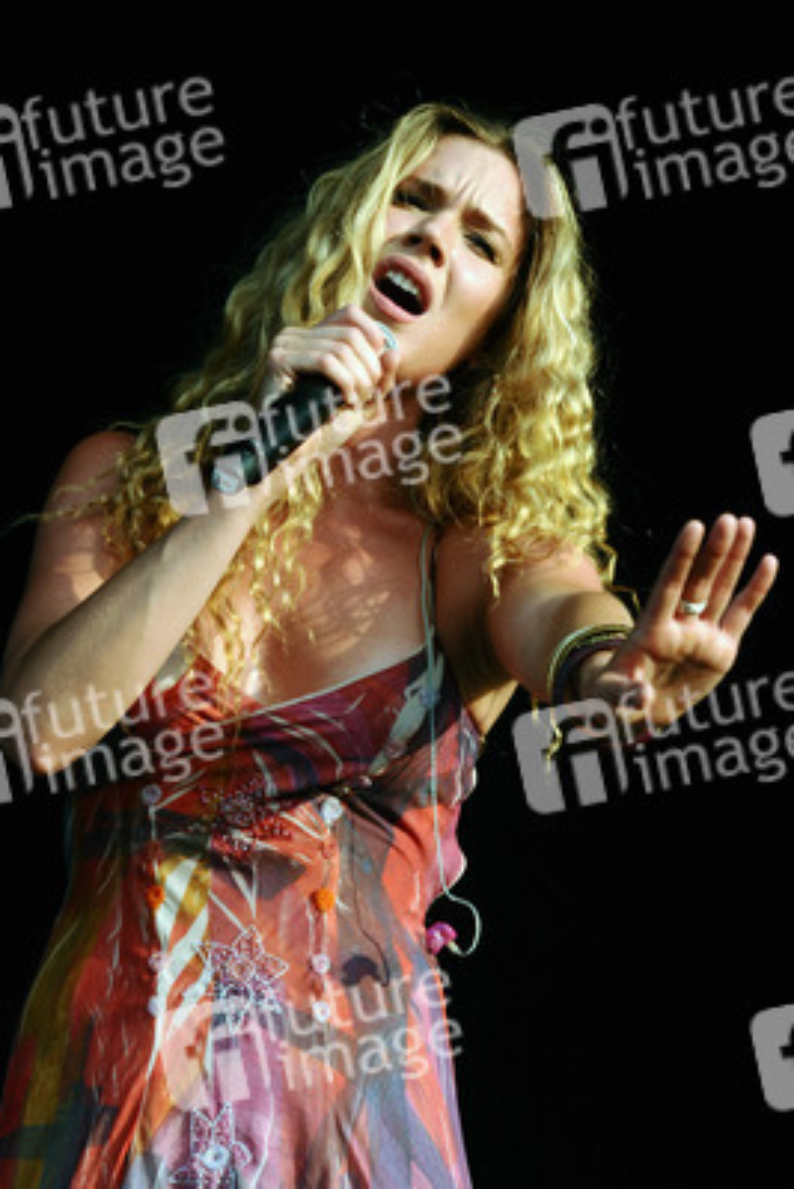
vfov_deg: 13.7
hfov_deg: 9.2
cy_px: 594
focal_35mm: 150
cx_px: 397
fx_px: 4958
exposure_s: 1/500
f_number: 6.3
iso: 320
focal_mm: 100
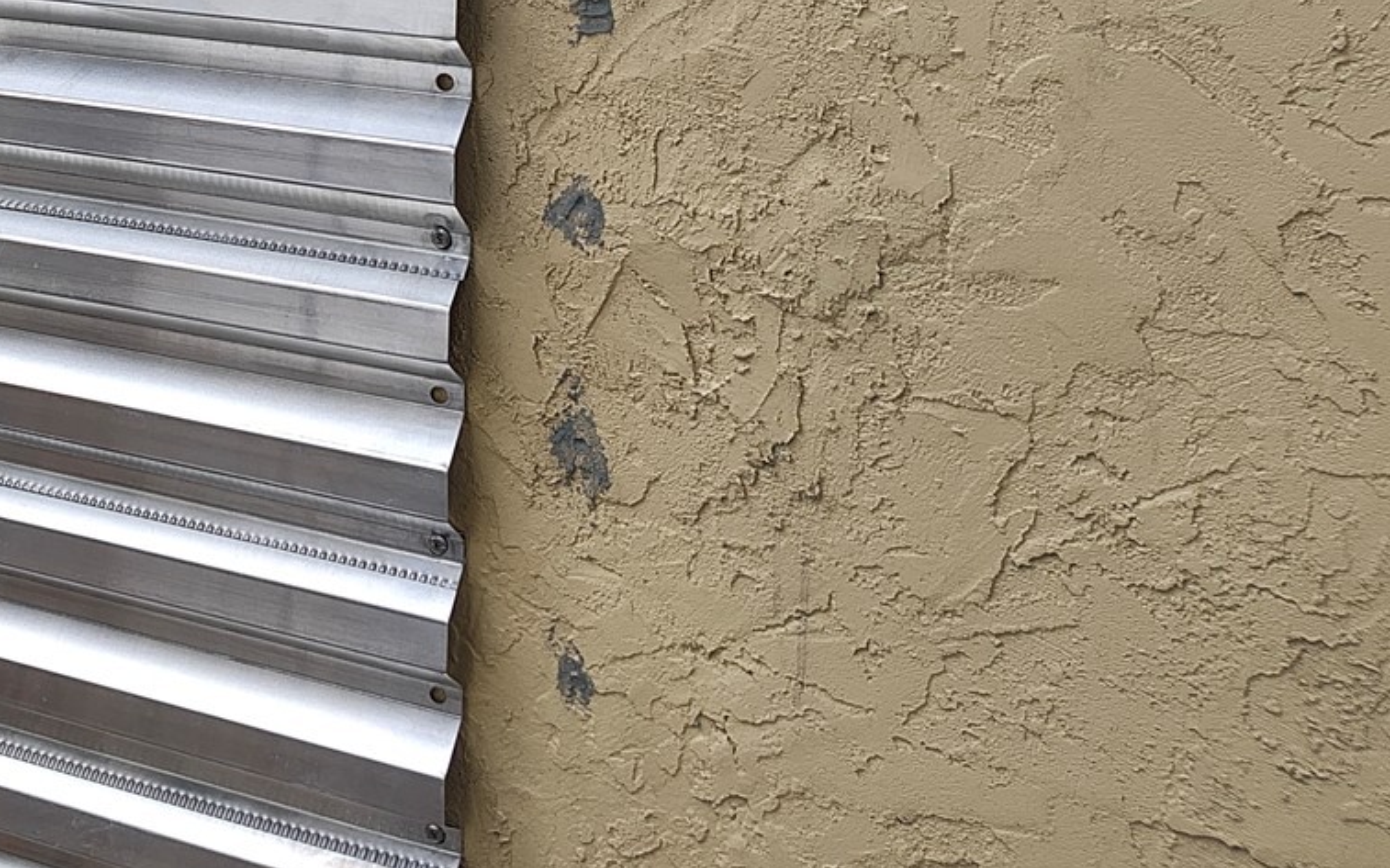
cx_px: 39
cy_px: -138
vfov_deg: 21.7
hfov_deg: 33.5
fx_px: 2121
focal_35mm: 56
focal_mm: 4.15
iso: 100
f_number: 1.5
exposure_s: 1/329
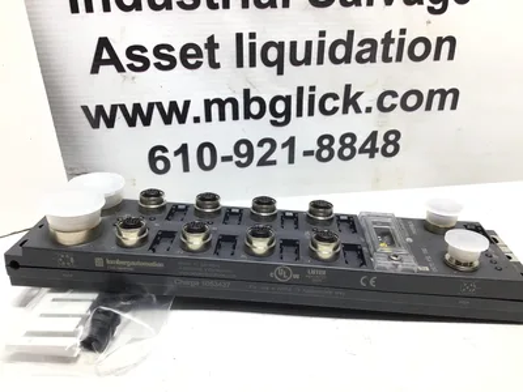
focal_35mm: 31
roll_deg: -0.1
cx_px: 262
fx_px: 468
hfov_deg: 58.4
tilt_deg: -25.0
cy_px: 196
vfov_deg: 45.4
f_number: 2.4
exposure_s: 1/120
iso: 40
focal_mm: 3.3
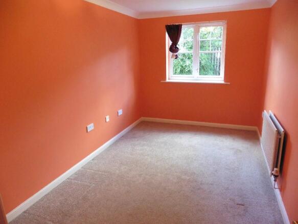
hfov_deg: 71.6
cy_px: 112
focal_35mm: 24
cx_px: 149
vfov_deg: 56.8
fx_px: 207
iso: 400
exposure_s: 1/40
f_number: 3.3
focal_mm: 4.3
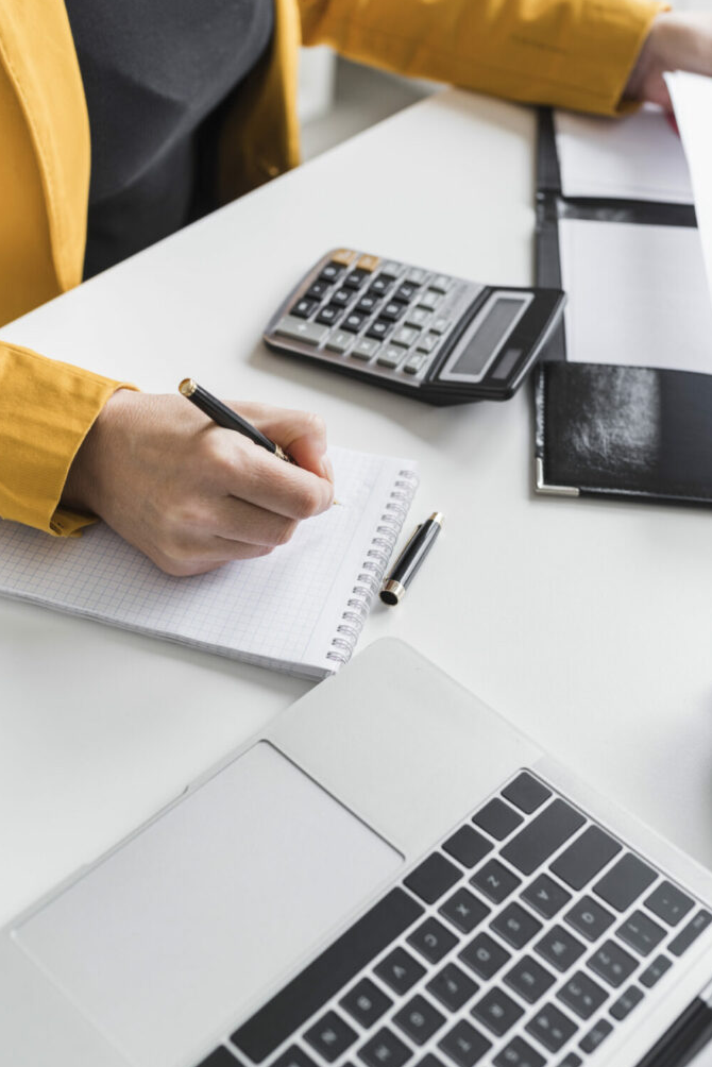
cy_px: 529
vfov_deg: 38.9
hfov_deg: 26.5
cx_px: 359
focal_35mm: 51
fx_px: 1512
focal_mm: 50
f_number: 1.6
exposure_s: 1/125
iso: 250
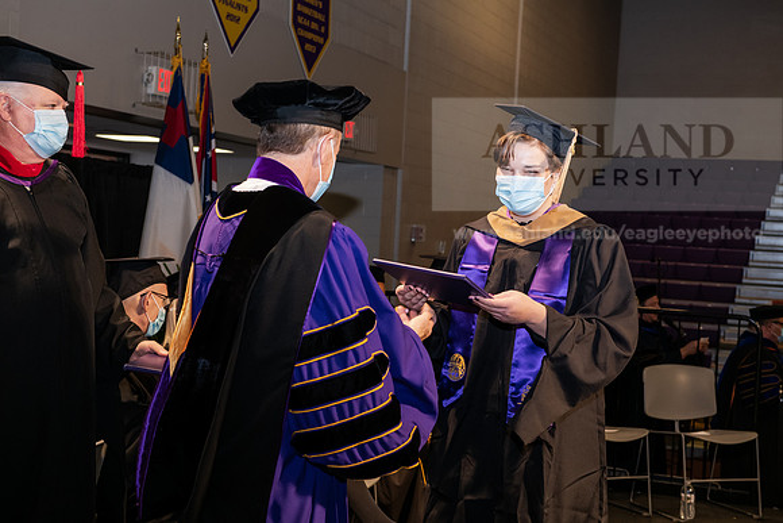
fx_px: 1305
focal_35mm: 60
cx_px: 392
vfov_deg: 22.6
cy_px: 262
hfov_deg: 33.4
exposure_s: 1/200
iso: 1600
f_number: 6.3
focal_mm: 60
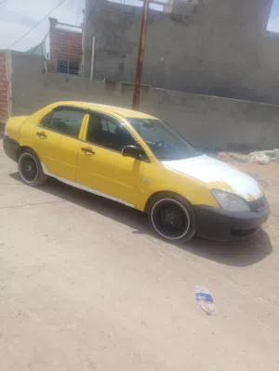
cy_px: 186
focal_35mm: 24
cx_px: 140
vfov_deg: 71.6
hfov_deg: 56.8
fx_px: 258
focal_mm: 5.25
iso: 100
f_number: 1.75
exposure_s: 1/1173
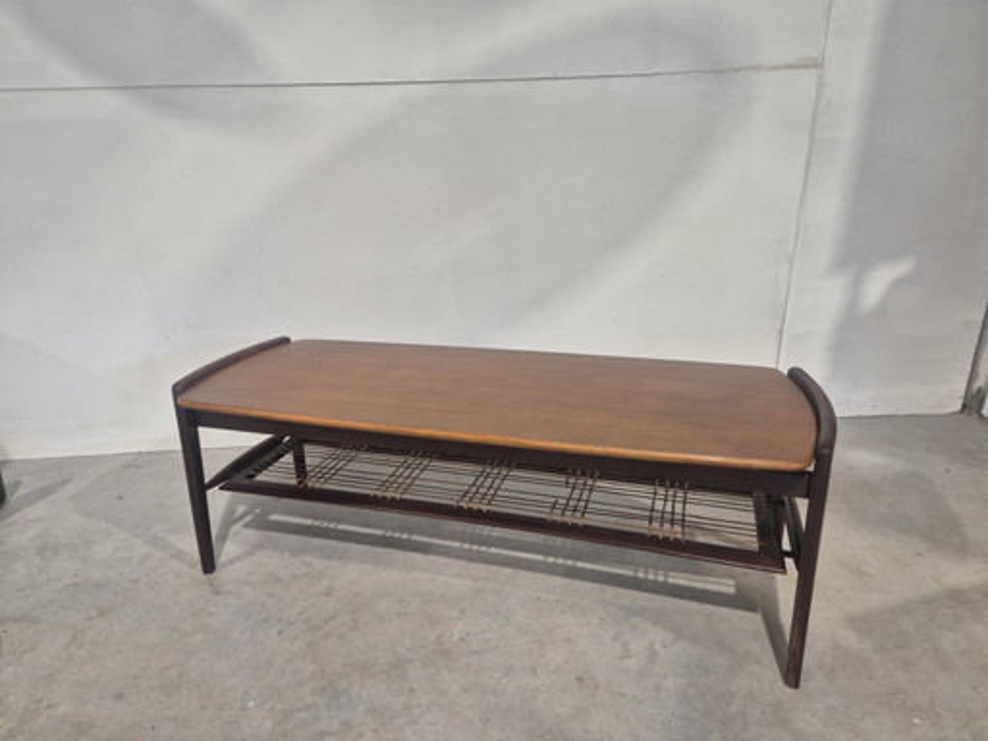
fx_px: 656
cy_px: 370
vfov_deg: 58.9
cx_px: 494
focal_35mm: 23
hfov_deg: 73.9
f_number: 1.8
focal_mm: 5.4
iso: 160
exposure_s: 1/100
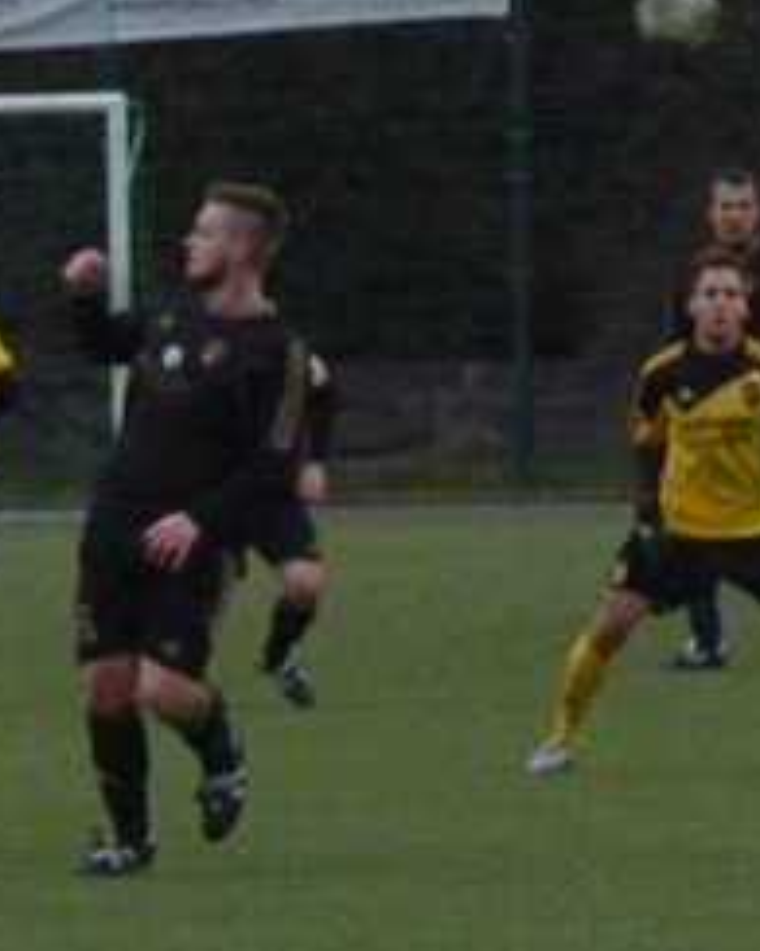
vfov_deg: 2.8
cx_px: -8
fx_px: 19806
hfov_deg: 2.2
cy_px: 399
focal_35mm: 704
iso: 1000
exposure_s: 1/125
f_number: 4.9
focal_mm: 49.2
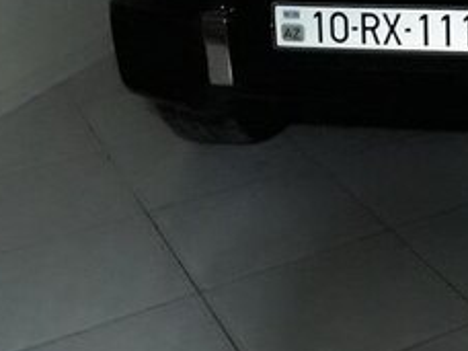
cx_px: 548
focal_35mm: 78
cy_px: -145
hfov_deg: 23.1
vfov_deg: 17.4
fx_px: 1055
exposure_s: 1/10
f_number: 1.9
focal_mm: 3.6
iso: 800
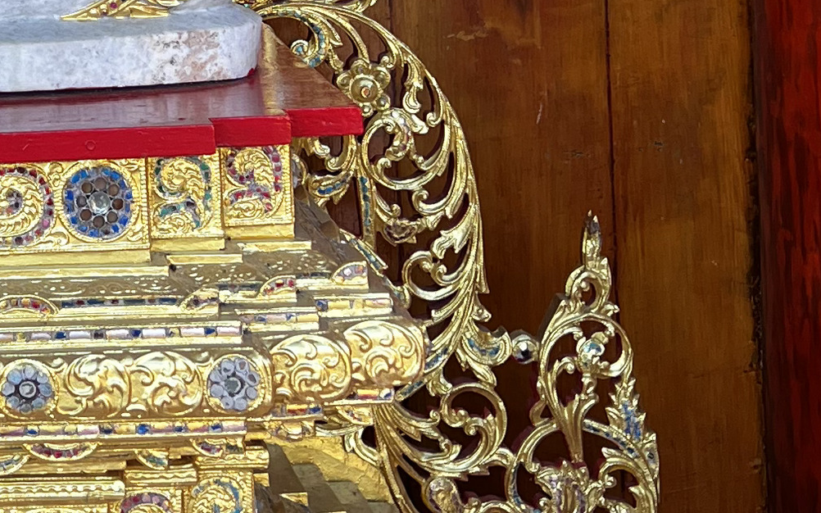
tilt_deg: +1.6
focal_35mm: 110
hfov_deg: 18.0
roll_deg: +1.8
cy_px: -300
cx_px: -162
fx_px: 2461
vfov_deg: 11.3
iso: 32
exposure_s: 1/139
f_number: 1.5
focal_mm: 5.7
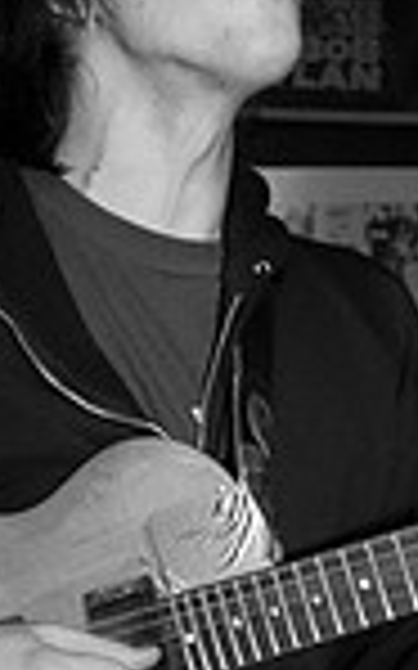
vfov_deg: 22.4
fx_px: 1679
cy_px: 477
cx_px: -227
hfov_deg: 13.3
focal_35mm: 92
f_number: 2.8
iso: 800
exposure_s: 1/50
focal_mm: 20
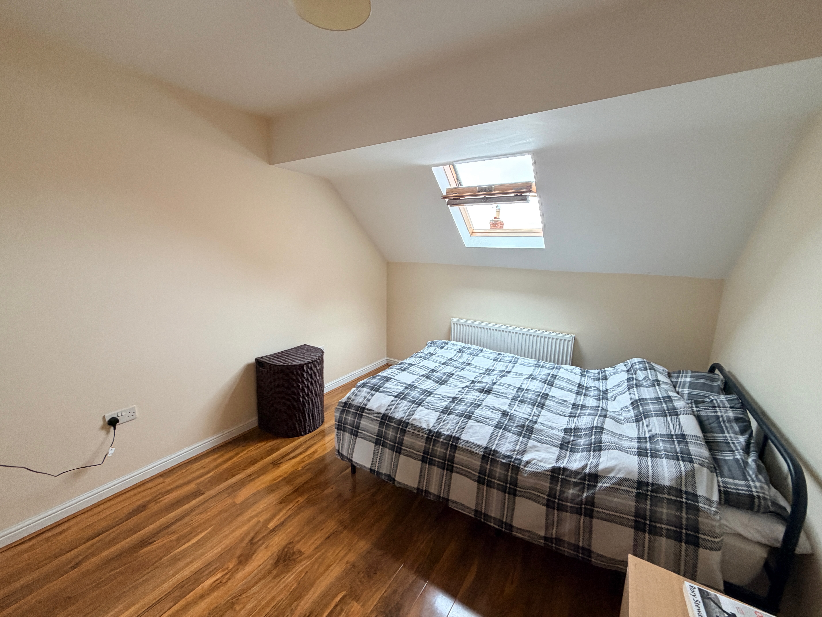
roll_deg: -0.7
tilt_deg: -10.4
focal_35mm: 14
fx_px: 332
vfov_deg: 85.7
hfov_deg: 102.1
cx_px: 411
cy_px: 308
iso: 250
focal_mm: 2.22
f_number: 2.2
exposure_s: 1/50
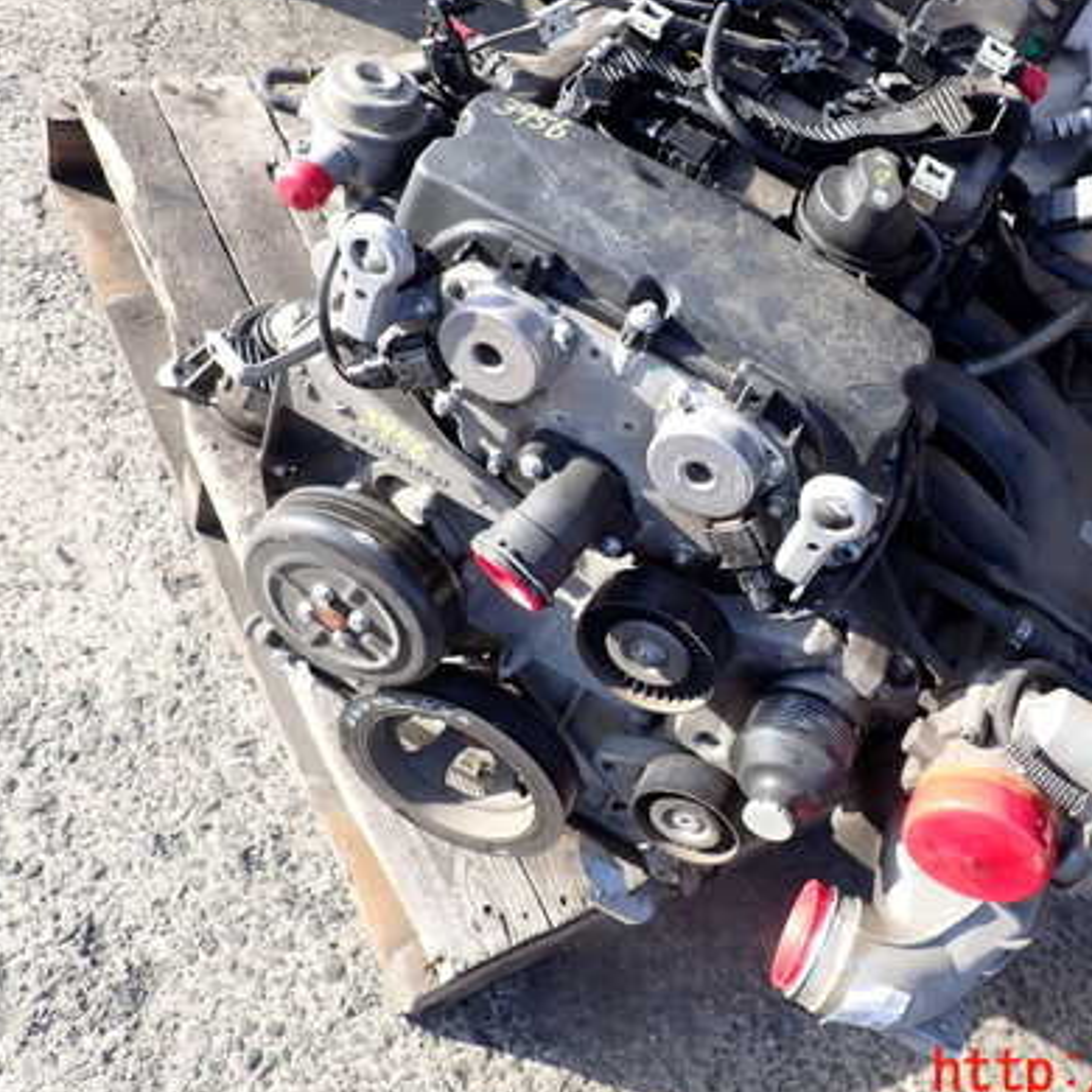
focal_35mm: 34
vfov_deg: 48.3
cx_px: 725
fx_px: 1213
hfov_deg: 47.7
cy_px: 479
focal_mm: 4.5
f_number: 2.8
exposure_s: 1/200
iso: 100
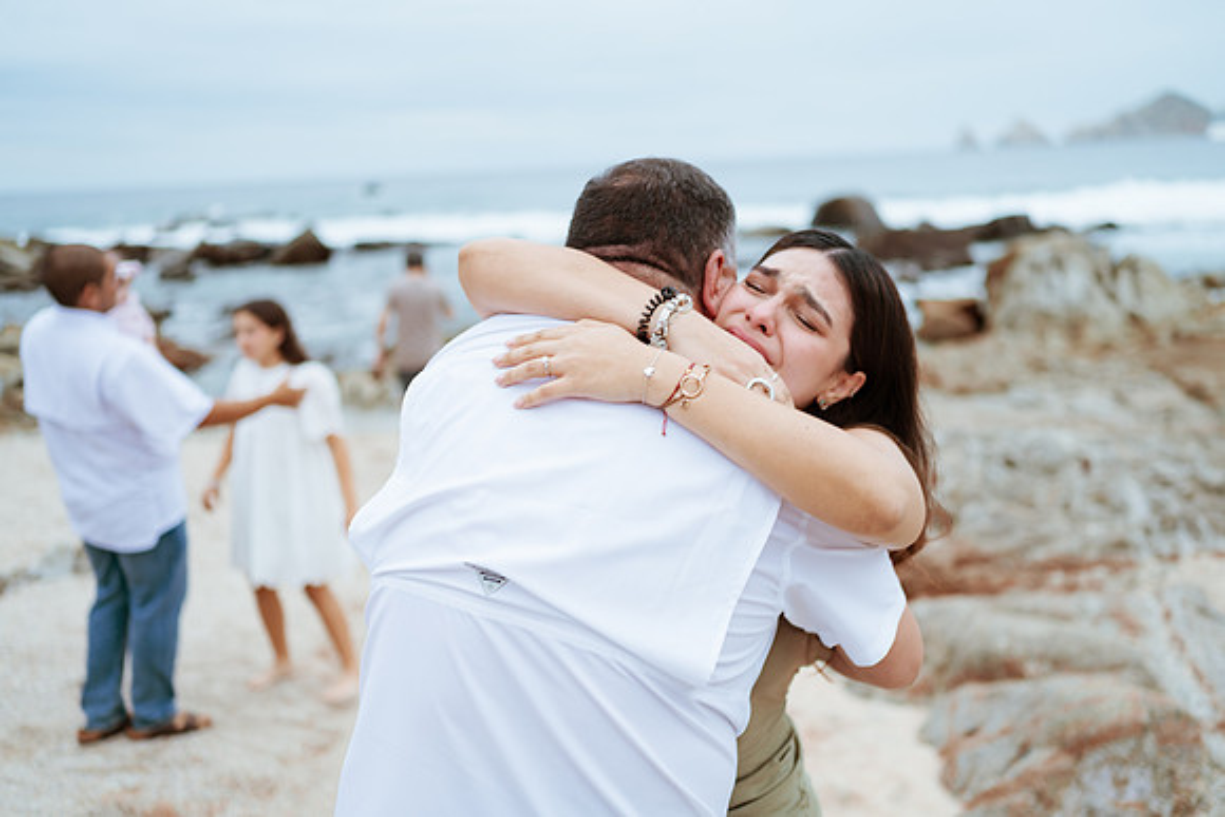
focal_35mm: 35
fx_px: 1191
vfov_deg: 37.9
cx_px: 612
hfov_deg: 54.4
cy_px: 408
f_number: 1.8
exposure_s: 1/320
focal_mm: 35
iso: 100
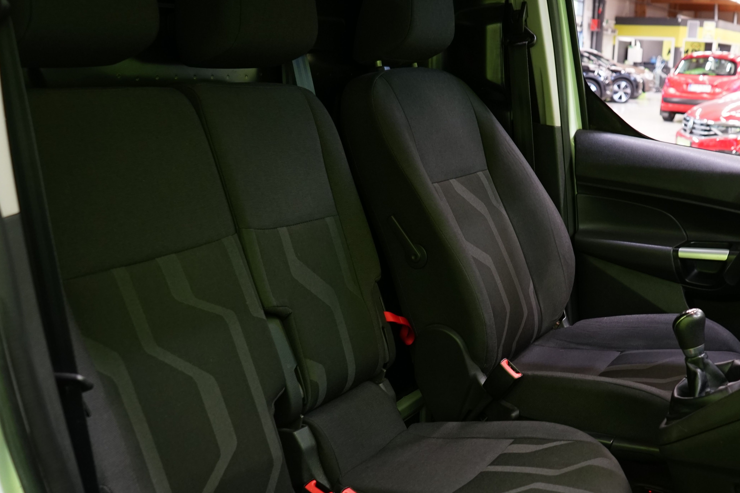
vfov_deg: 31.7
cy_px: 318
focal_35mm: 42
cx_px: 506
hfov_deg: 45.5
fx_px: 863
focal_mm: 29
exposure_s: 1/13
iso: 800
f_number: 4.5
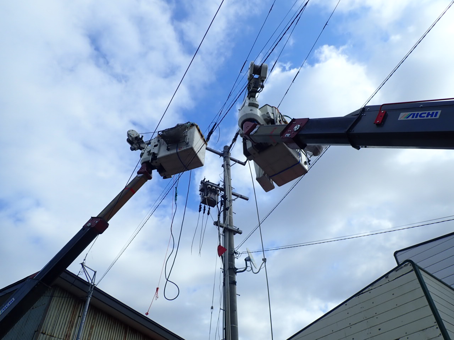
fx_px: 328
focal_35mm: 25
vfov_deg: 54.9
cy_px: 170
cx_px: 227
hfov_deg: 69.4
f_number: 8
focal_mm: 4.5
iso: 100
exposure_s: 1/160
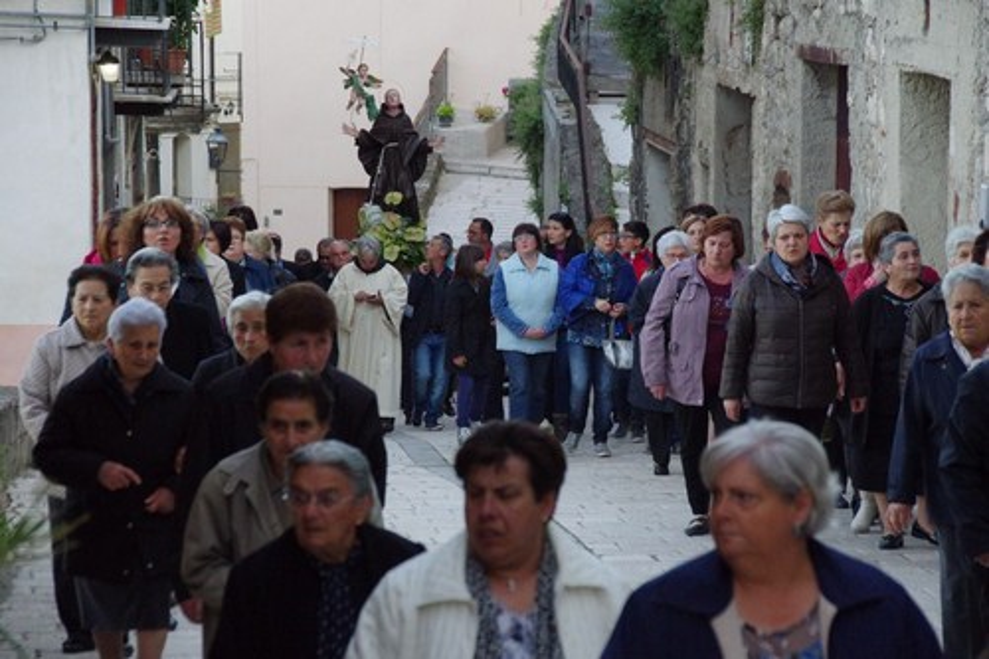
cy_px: 330
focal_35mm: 192
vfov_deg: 7.1
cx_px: 494
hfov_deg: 10.7
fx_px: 5273
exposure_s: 1/250
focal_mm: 128
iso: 3200
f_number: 8
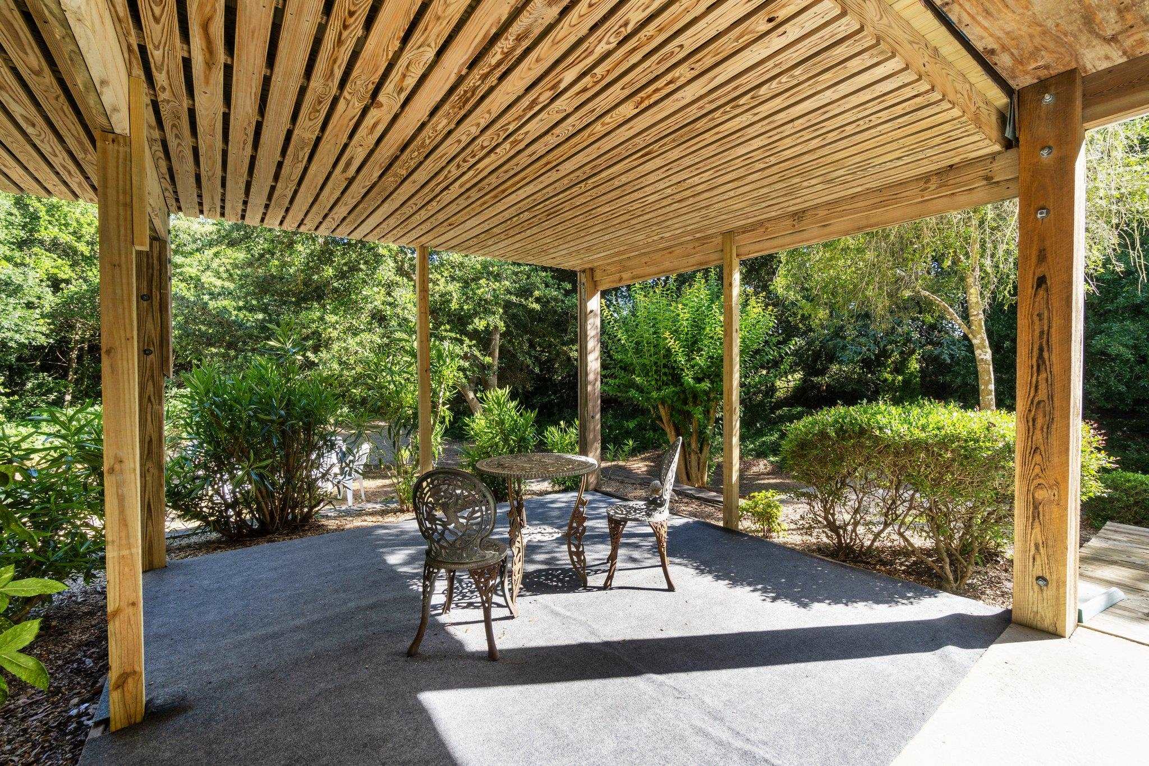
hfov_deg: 100.4
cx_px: 574
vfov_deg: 77.3
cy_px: 383
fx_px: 479
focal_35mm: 15
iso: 100
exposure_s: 1/40
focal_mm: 10
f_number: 8
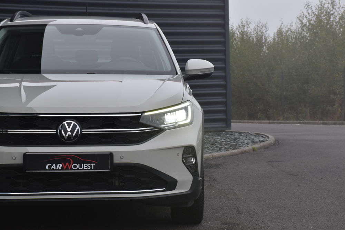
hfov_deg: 18.2
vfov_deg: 12.2
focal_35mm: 112
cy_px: 115
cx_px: 172
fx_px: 1078
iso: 400
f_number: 9
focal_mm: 75
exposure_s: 1/160
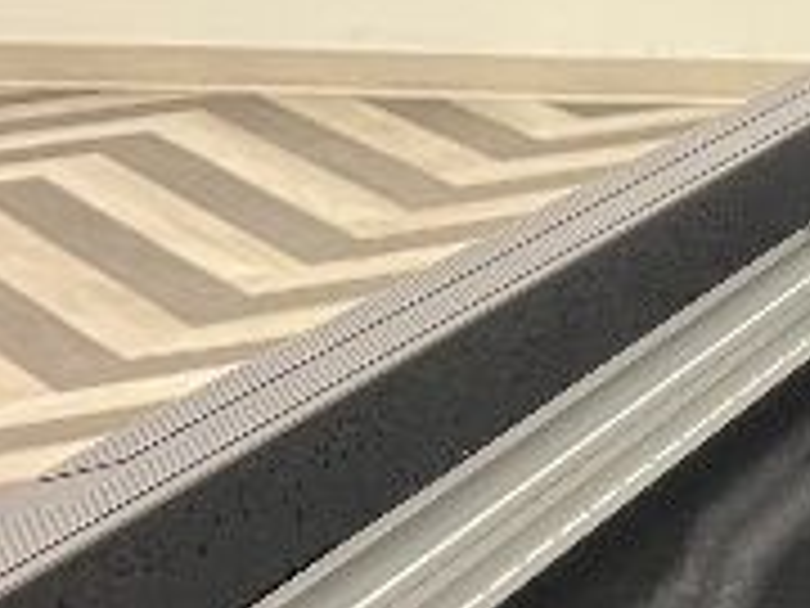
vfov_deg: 9.8
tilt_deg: -25.3
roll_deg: -0.3
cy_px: 833
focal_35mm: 148
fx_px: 3463
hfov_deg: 11.0
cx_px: 2007
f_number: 1.5
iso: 200
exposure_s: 1/60
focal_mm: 5.7
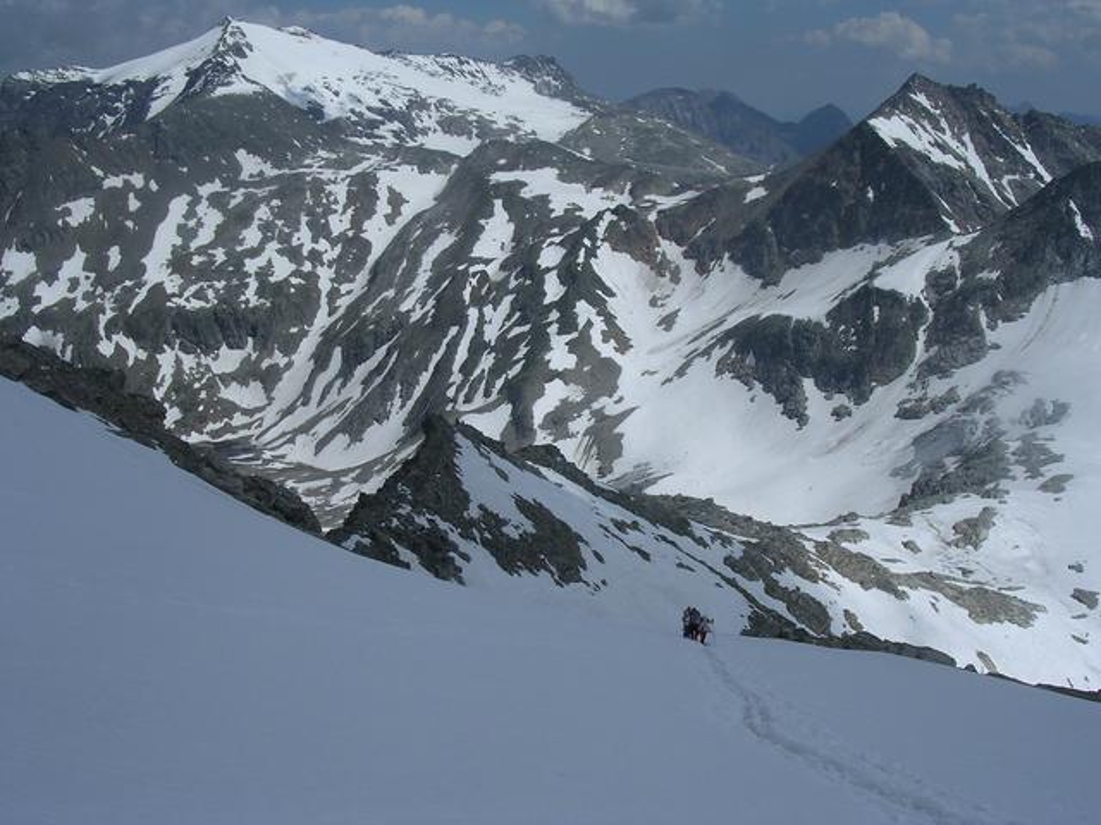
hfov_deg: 49.0
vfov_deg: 37.7
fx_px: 1209
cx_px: 550
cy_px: 412
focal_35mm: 38
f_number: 5.6
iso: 100
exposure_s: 1/1000
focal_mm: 5.8
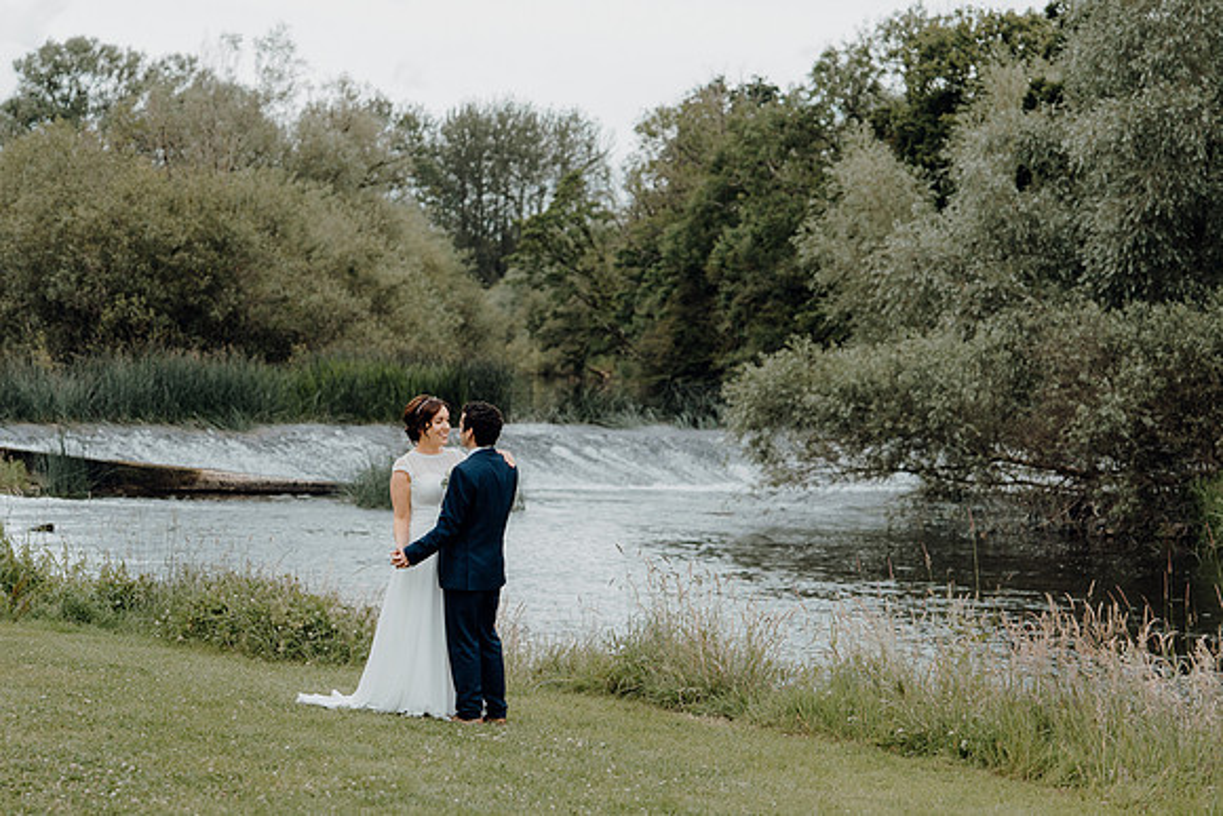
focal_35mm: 105
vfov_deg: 13.0
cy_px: 408
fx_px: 3568
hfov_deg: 19.5
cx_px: 612
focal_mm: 70
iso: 125
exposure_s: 1/800
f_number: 2.8
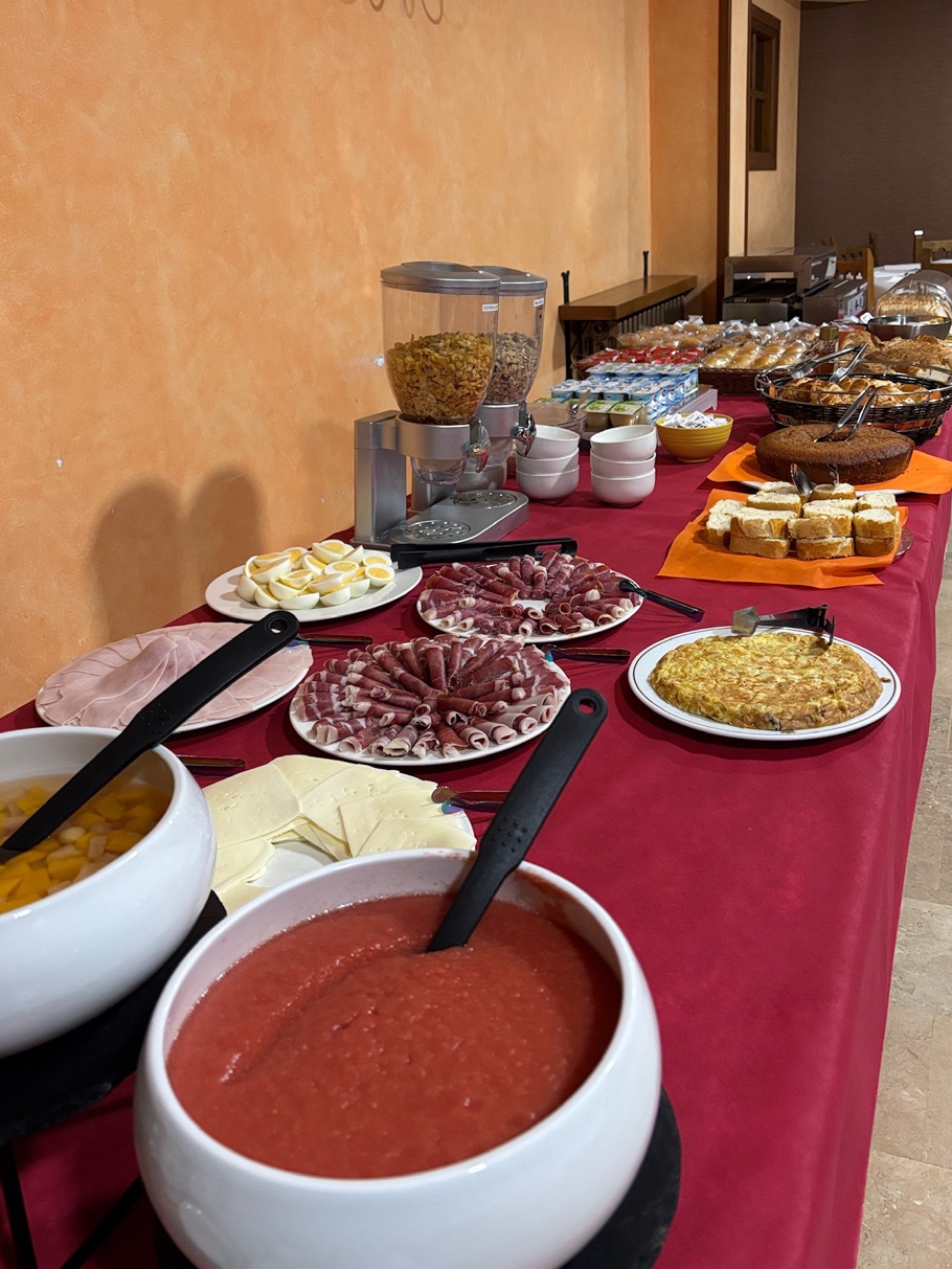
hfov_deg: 46.7
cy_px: 538
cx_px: 535
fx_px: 1100
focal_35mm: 30
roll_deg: +2.6
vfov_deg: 59.7
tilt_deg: -17.6
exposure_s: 1/50
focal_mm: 5.96
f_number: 1.6
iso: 320
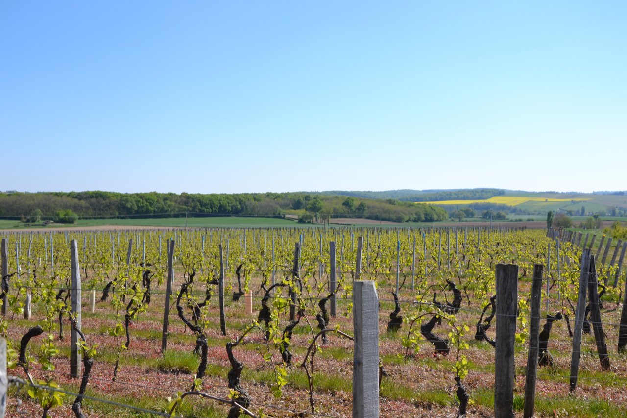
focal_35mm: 38
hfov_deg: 51.3
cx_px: 314
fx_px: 653
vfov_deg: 35.5
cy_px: 209
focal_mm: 25
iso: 100
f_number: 8
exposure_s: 1/250
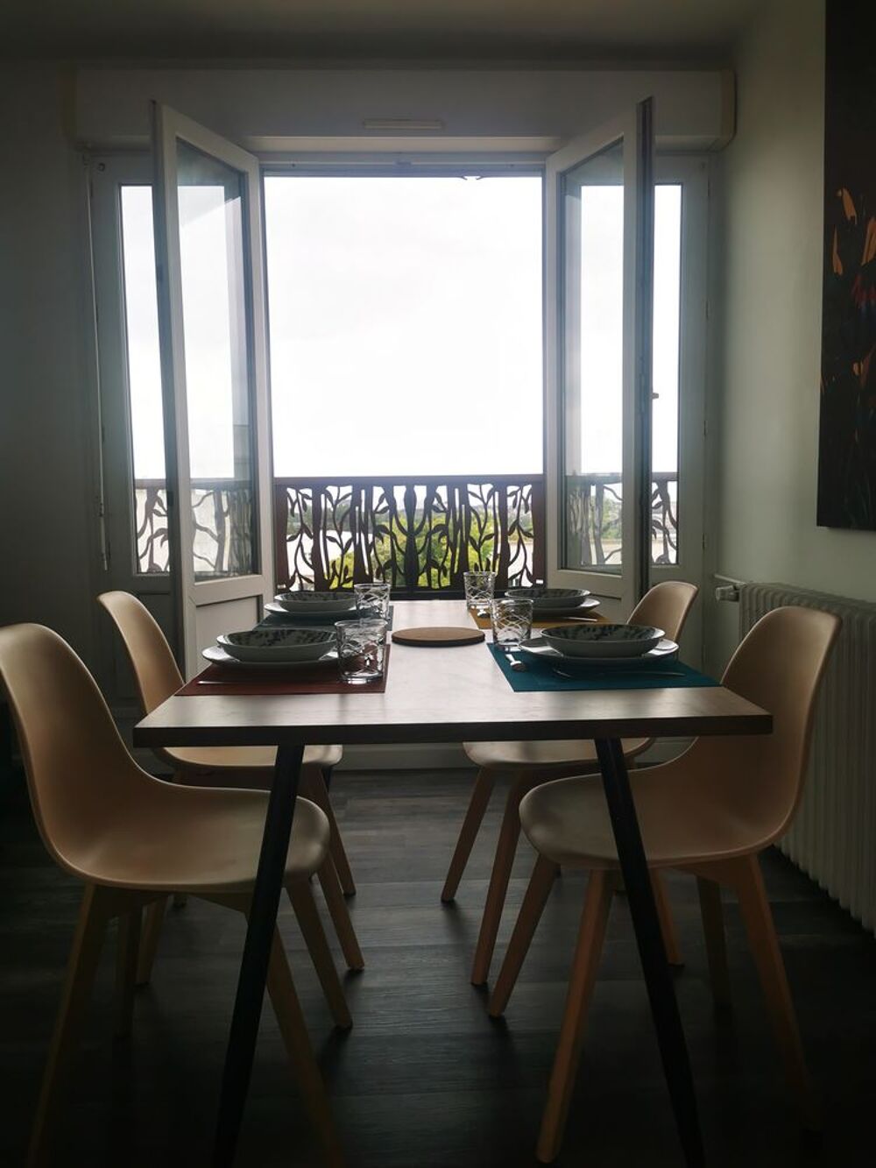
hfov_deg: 51.4
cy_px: 584
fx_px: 911
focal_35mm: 27
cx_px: 438
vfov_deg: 65.3
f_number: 1.6
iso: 50
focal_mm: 5.56
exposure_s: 1/259
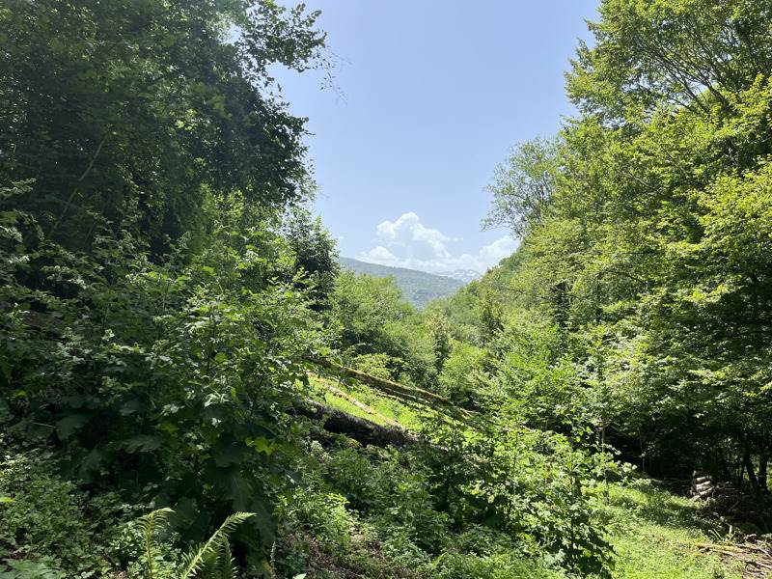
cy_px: 290
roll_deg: -0.5
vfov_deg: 53.1
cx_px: 386
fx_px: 580
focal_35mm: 26
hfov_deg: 67.3
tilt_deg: +4.0
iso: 50
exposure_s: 1/1923
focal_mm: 5.1
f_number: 1.6
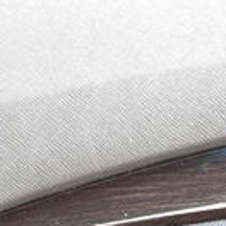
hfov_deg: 6.9
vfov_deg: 8.3
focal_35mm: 208
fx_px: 1539
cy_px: 240
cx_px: -598
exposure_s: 1/30
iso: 400
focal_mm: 21
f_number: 7.1
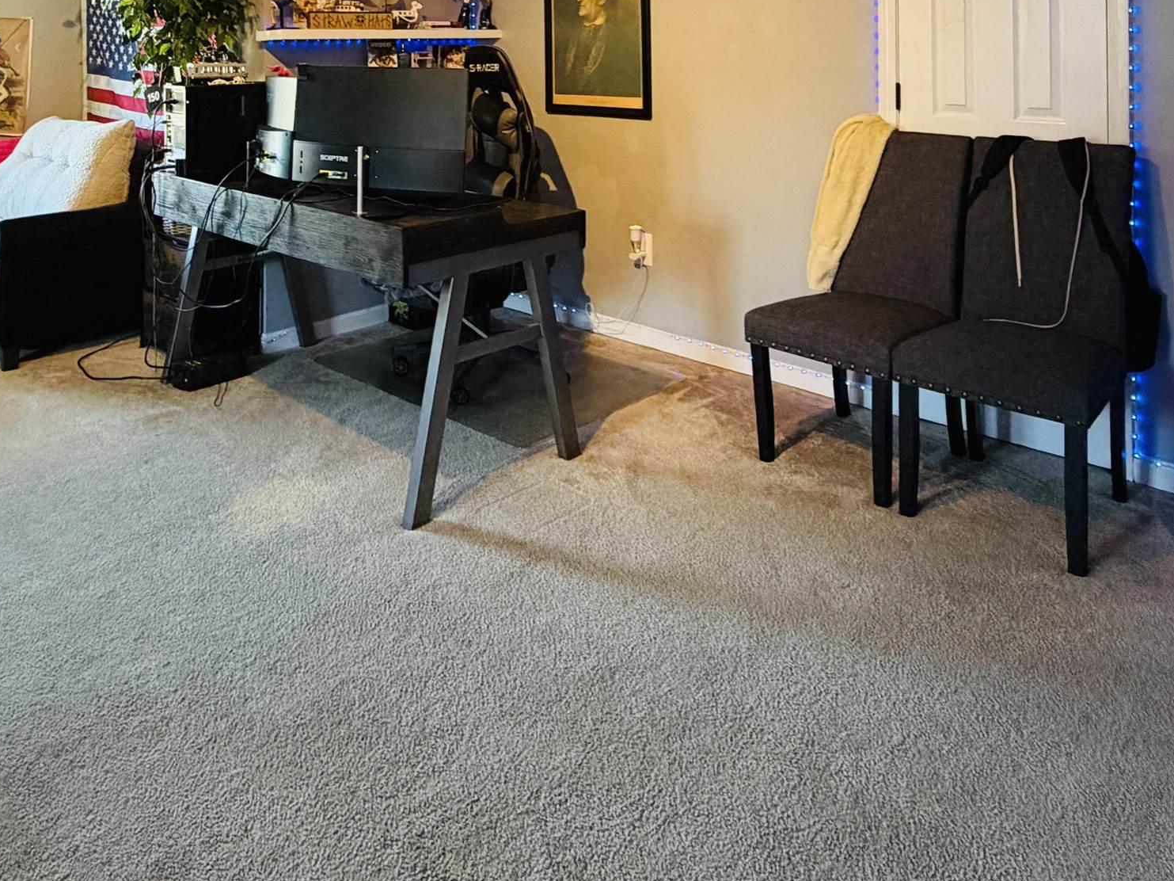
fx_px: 983
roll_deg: +1.1
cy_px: 29
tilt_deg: +0.4
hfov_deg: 61.4
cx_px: 508
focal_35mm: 29
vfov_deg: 42.6
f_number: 2.2
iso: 320
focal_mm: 2.22
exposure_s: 1/60
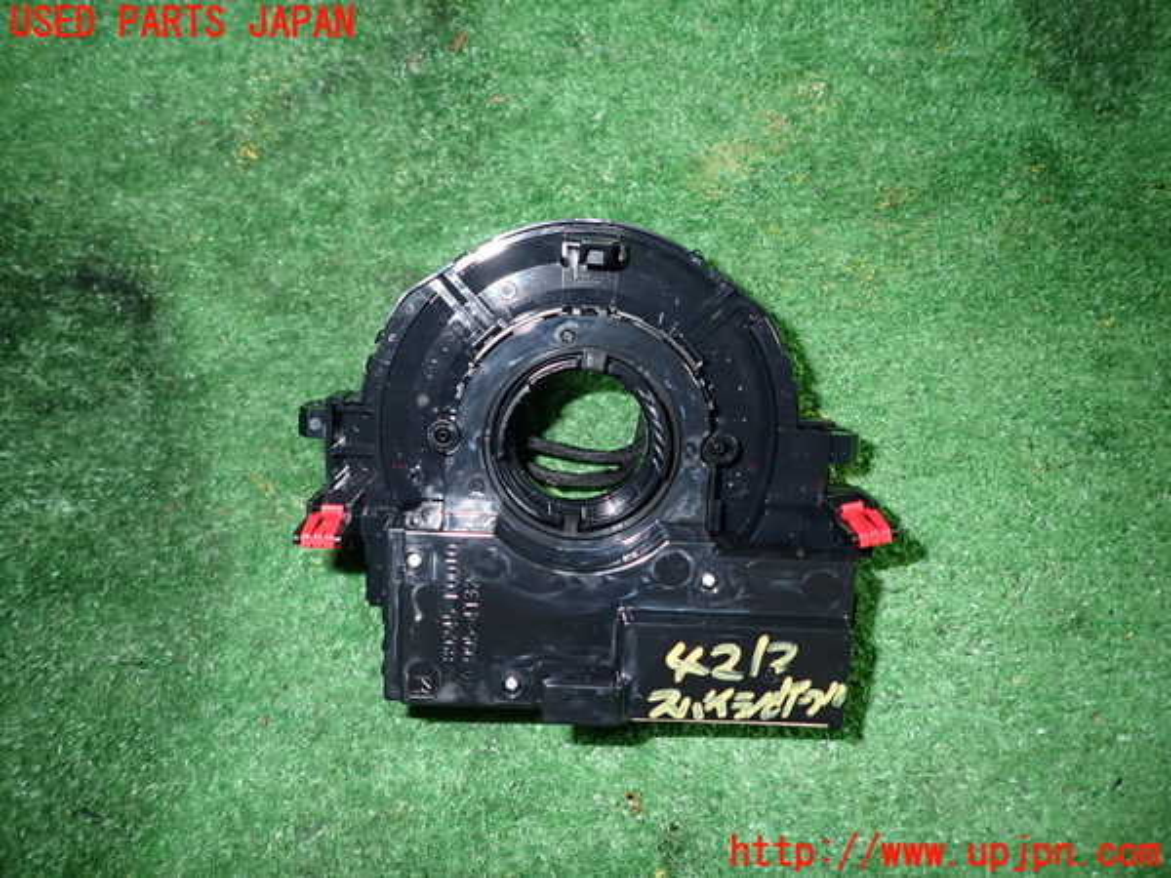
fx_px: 846
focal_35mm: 25
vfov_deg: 54.9
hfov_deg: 69.4
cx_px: 586
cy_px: 439
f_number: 5.6
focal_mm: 4.5
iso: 320
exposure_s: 1/30
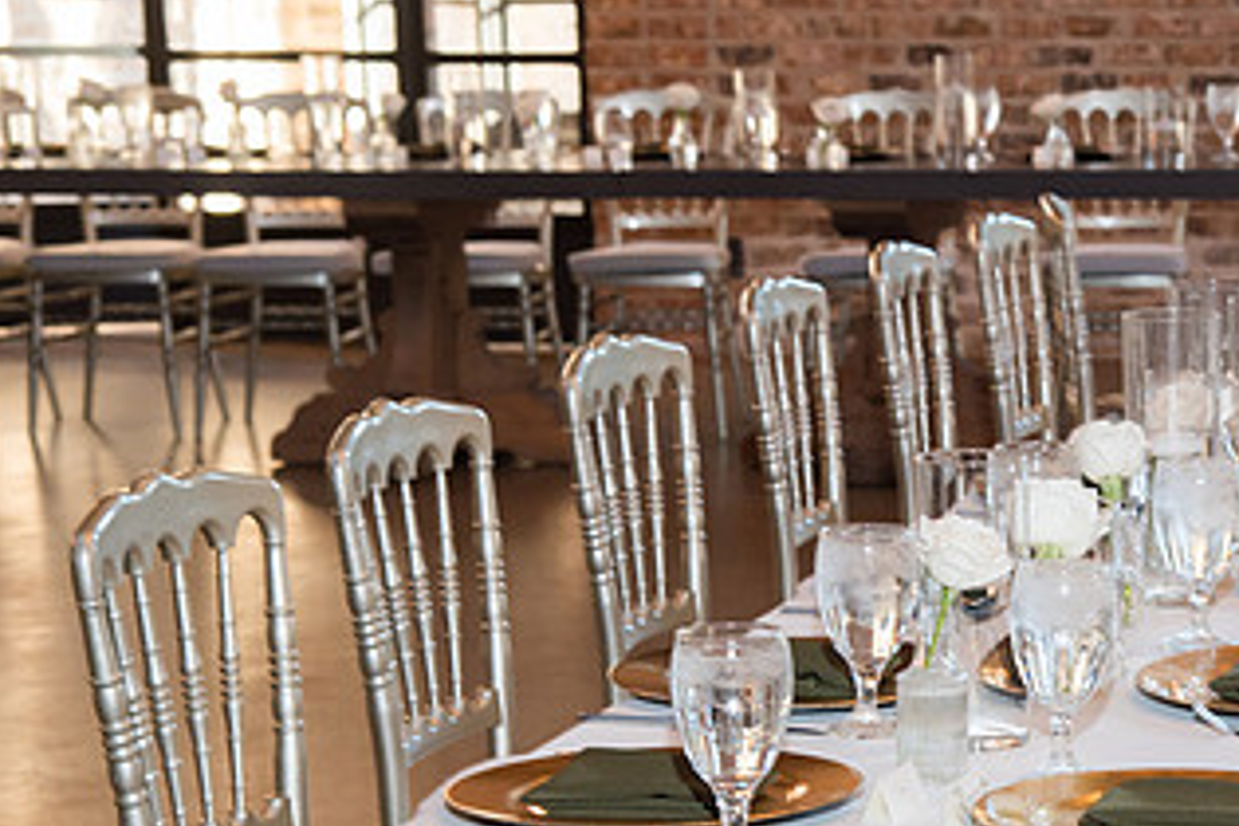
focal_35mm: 125
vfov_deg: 11.0
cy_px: 419
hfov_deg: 16.2
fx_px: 4302
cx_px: 1151
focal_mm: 66
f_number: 5.6
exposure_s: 1/60
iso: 1250
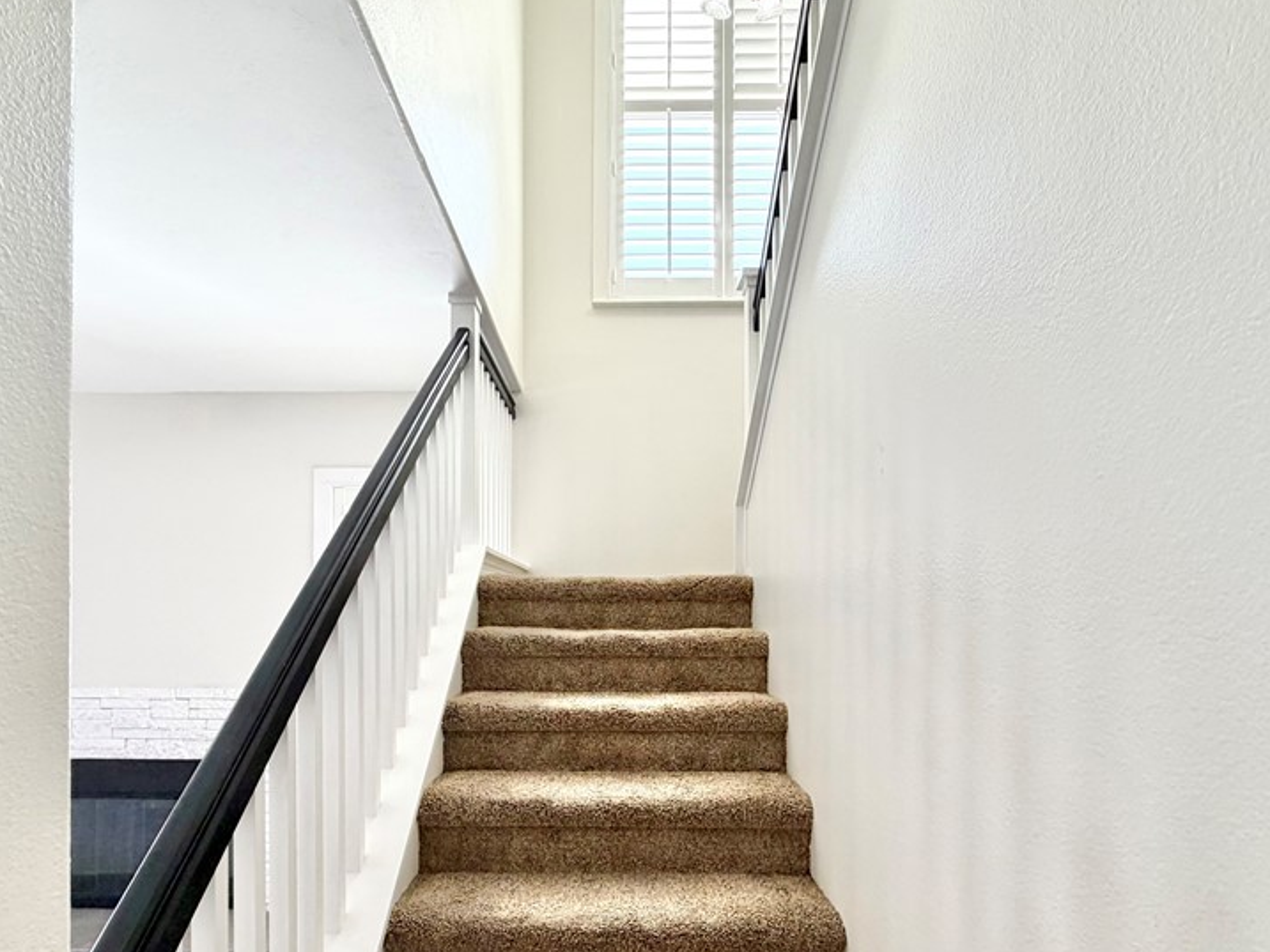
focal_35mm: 20
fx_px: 734
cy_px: 602
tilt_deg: -0.4
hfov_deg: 81.7
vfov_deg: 64.9
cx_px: 618
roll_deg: -0.3
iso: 100
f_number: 2.2
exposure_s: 1/120
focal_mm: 2.22
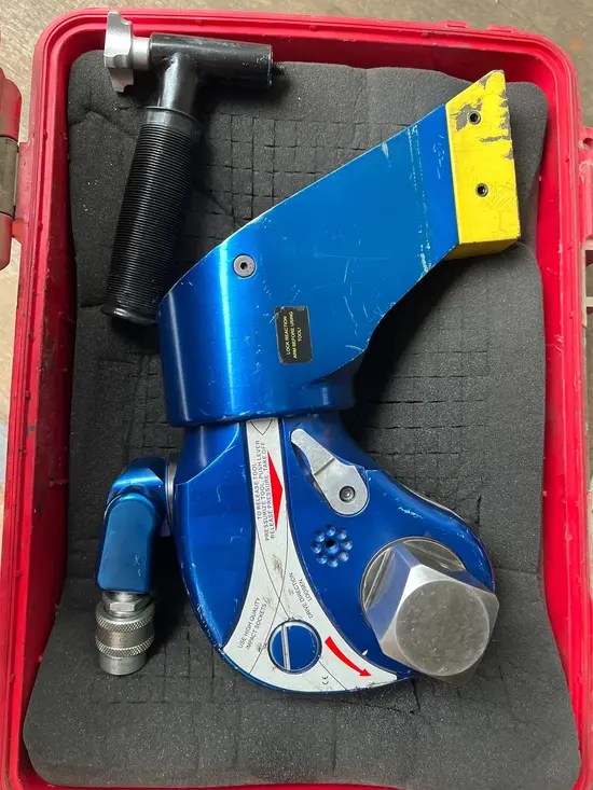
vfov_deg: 67.3
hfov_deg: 53.1
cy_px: 395
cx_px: 296
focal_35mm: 26
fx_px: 594
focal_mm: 5.1
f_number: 1.6
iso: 400
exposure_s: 1/60
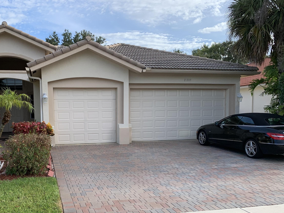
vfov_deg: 40.3
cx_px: 102
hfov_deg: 51.9
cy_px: 138
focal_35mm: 35
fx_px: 287
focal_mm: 4.25
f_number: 1.8
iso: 25
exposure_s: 1/871
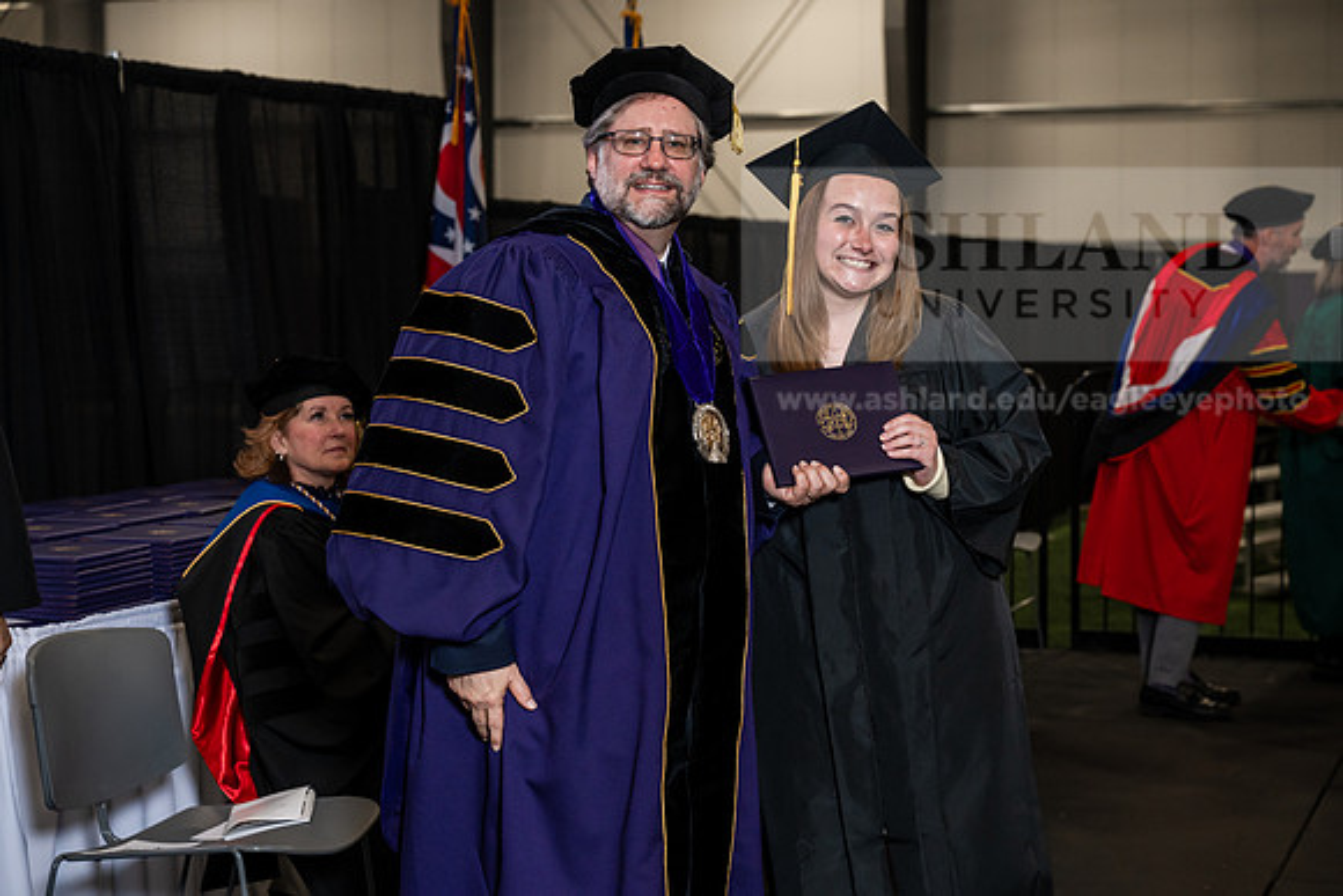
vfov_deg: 19.5
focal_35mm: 70
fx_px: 2612
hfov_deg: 28.8
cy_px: 448
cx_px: 672
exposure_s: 1/200
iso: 1250
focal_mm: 70
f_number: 5
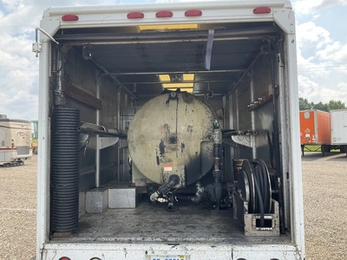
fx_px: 291
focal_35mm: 29
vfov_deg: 48.2
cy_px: 130
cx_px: 174
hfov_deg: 61.7
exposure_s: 1/529
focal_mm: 3
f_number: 1.8
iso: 25
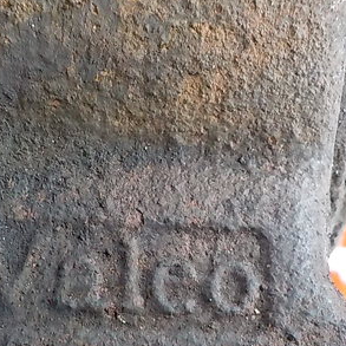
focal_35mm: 58
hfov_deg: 29.5
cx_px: 141
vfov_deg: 29.4
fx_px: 656
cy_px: 222
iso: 800
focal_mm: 4.1
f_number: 3.3
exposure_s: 1/25
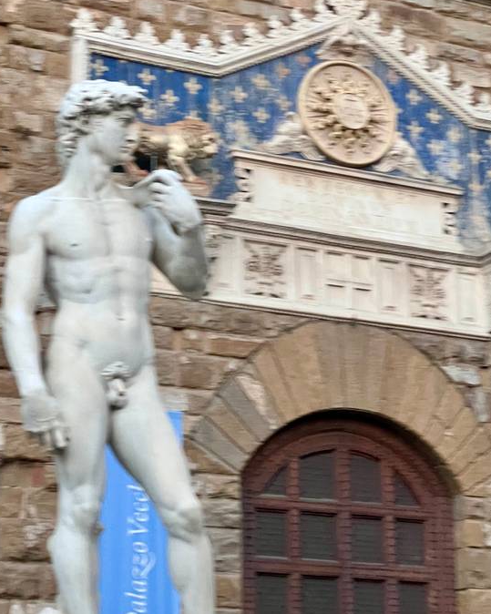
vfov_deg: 17.9
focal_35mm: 107
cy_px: 240
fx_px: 1944
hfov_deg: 14.4
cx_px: 271
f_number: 2.8
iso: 200
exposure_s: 1/60
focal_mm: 9
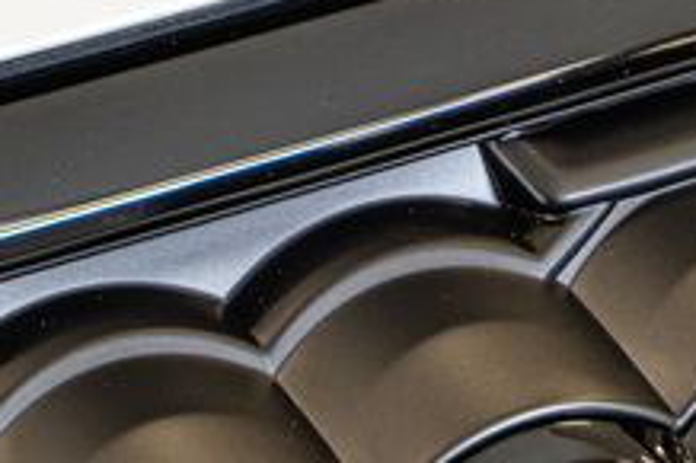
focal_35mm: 352
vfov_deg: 3.9
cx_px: 458
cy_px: 760
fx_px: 6800
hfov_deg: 5.9
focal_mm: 75
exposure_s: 1/160
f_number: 2.8
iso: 640
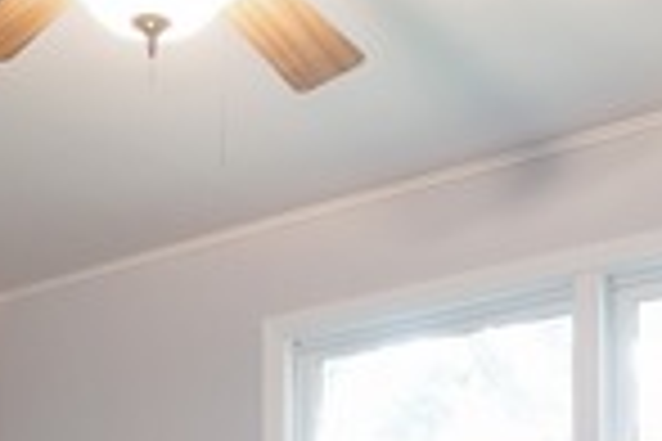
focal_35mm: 74
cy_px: 731
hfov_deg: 27.3
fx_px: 1361
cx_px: 320
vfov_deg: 16.2
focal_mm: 17
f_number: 8
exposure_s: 1/2.5
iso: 400
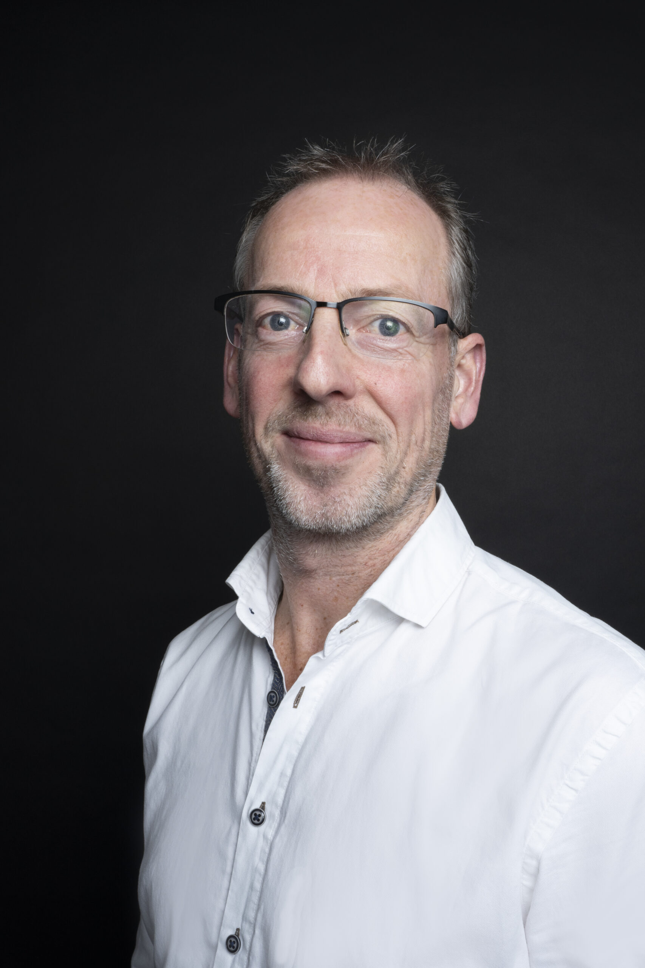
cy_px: 484
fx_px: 806
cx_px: 322
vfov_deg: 61.9
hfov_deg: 43.6
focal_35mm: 30
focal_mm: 20
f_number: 16
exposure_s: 1/100
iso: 200
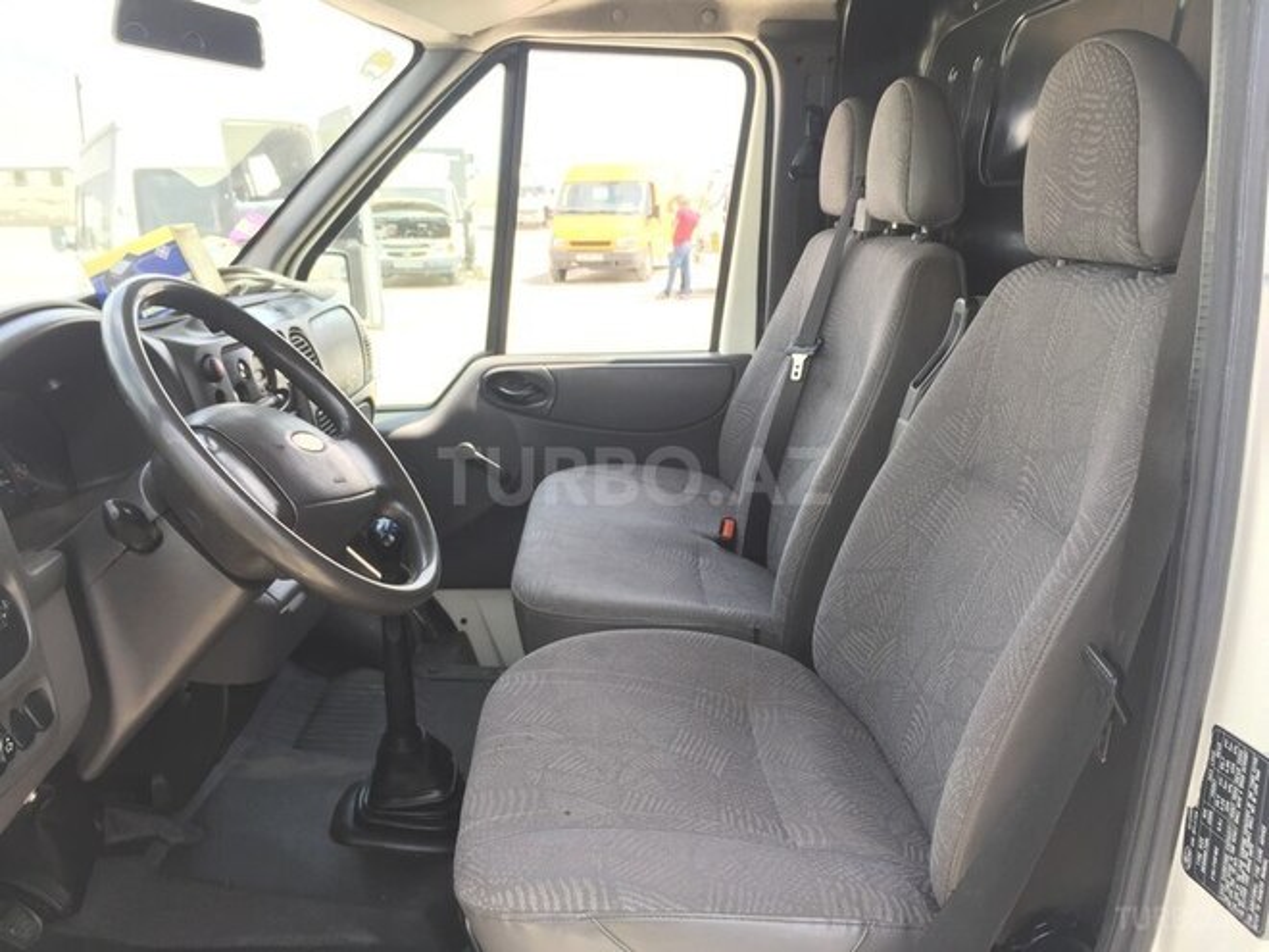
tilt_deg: -14.6
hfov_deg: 61.7
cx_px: 634
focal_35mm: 29
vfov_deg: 48.2
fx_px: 1063
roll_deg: -0.6
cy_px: 476
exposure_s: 1/165
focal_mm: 4.15
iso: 32
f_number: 2.2
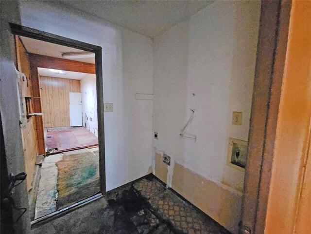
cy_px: 117
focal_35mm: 13
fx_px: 117
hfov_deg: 106.2
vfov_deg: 89.9
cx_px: 156
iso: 2000
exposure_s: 1/24
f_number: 2.2
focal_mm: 2.2
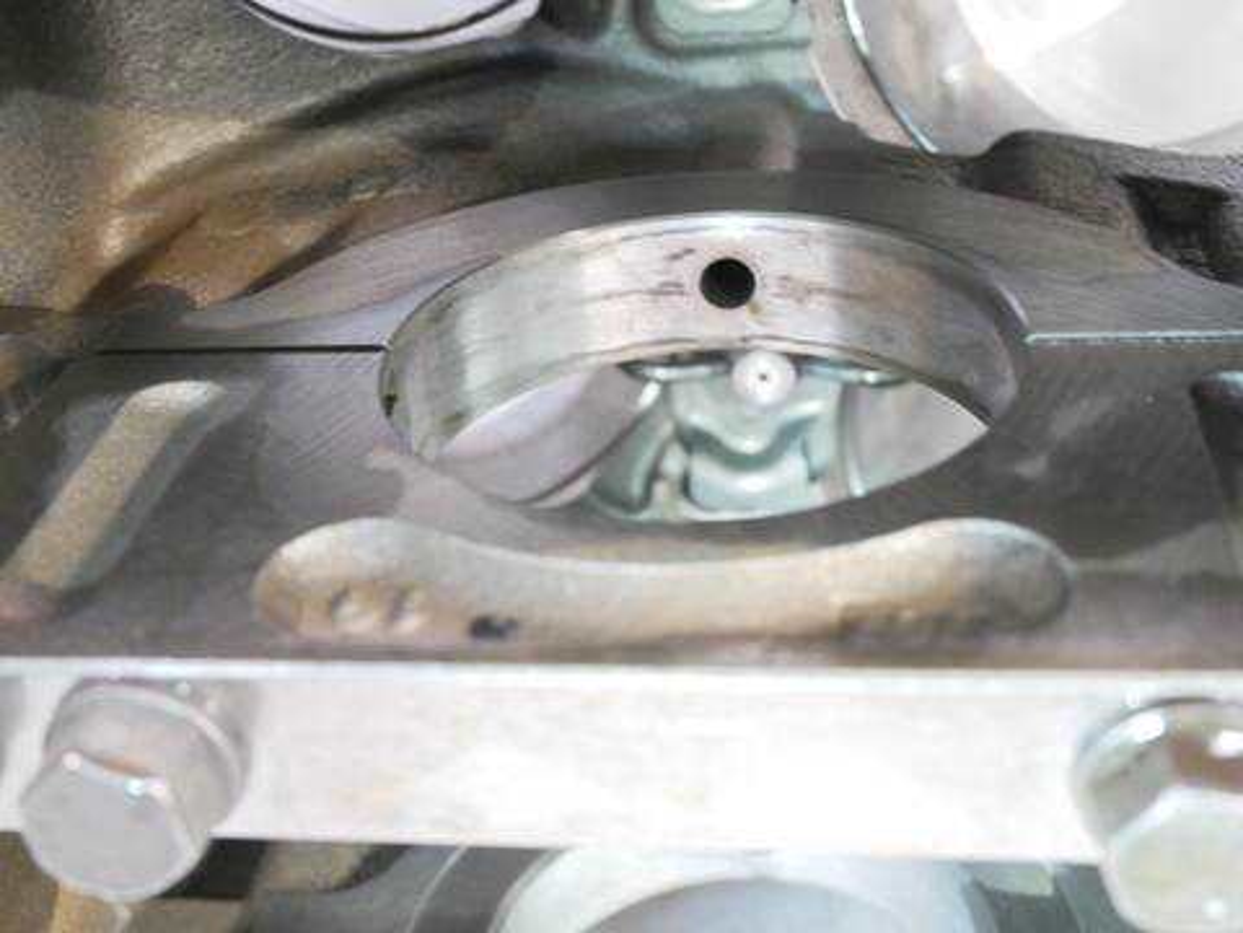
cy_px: 466
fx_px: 1724
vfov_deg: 30.3
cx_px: 622
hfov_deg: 39.7
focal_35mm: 48
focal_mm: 24
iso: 3200
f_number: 5
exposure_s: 1/20
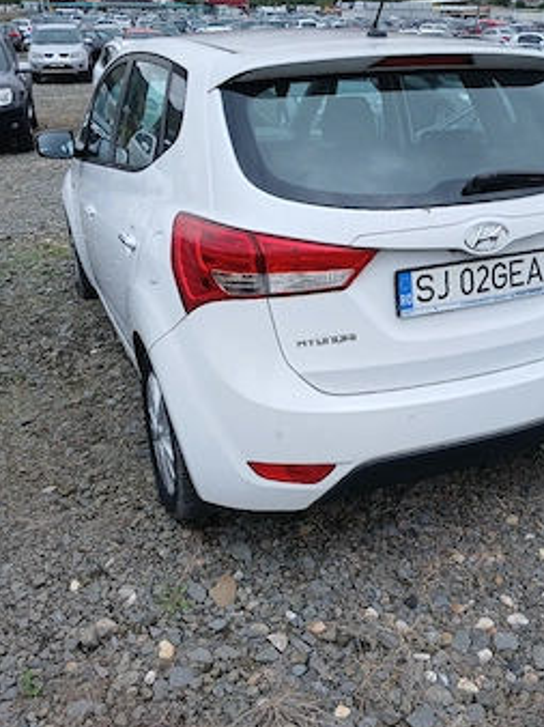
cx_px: 303
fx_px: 671
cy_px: 381
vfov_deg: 56.8
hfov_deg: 44.0
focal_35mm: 32
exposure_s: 1/161
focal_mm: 3.98
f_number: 1.8
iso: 20
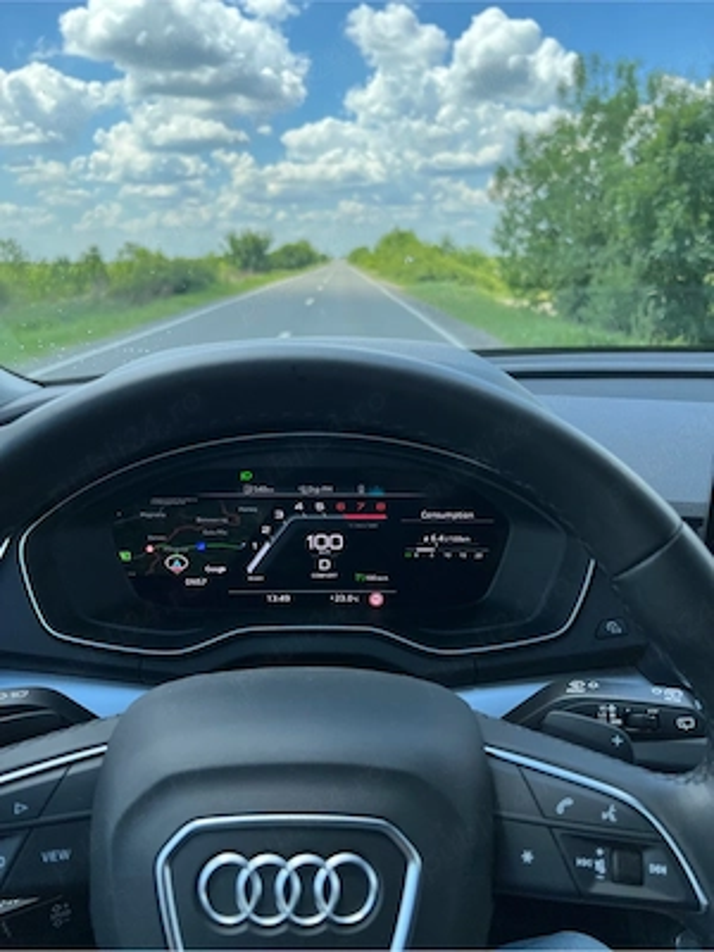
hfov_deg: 53.1
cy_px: 476
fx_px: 715
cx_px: 357
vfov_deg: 67.3
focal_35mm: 26
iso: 50
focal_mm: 5.7
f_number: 1.5
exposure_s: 1/982
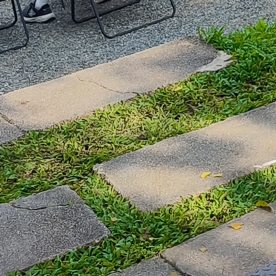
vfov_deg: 11.4
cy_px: -181
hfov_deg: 10.5
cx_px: 635
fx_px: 1308
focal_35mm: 145
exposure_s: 1/2188
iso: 50
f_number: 1.6
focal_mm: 6.57
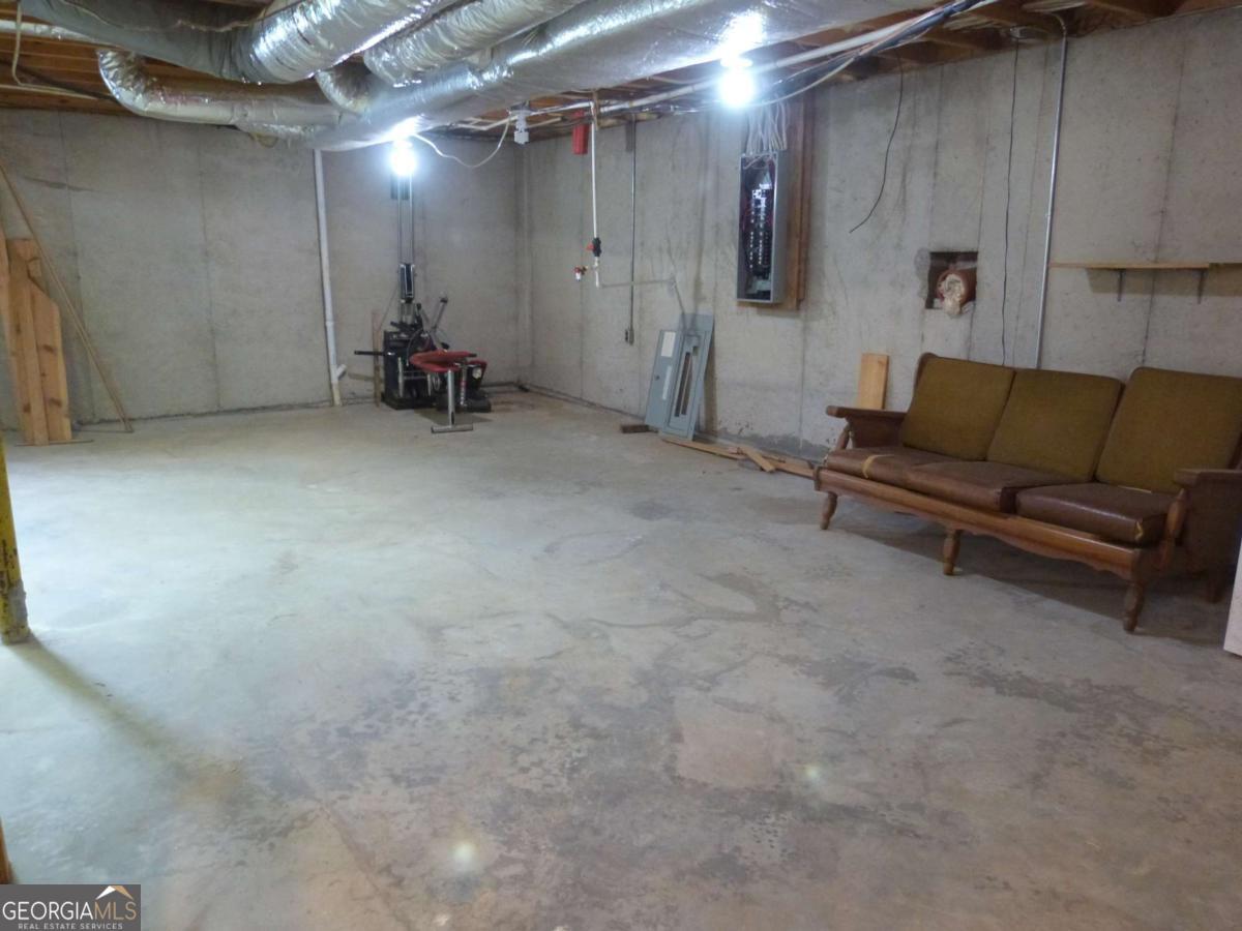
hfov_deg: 69.4
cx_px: 621
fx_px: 897
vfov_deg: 54.9
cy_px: 466
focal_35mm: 25
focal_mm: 4.5
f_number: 2.8
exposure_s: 1/8
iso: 400
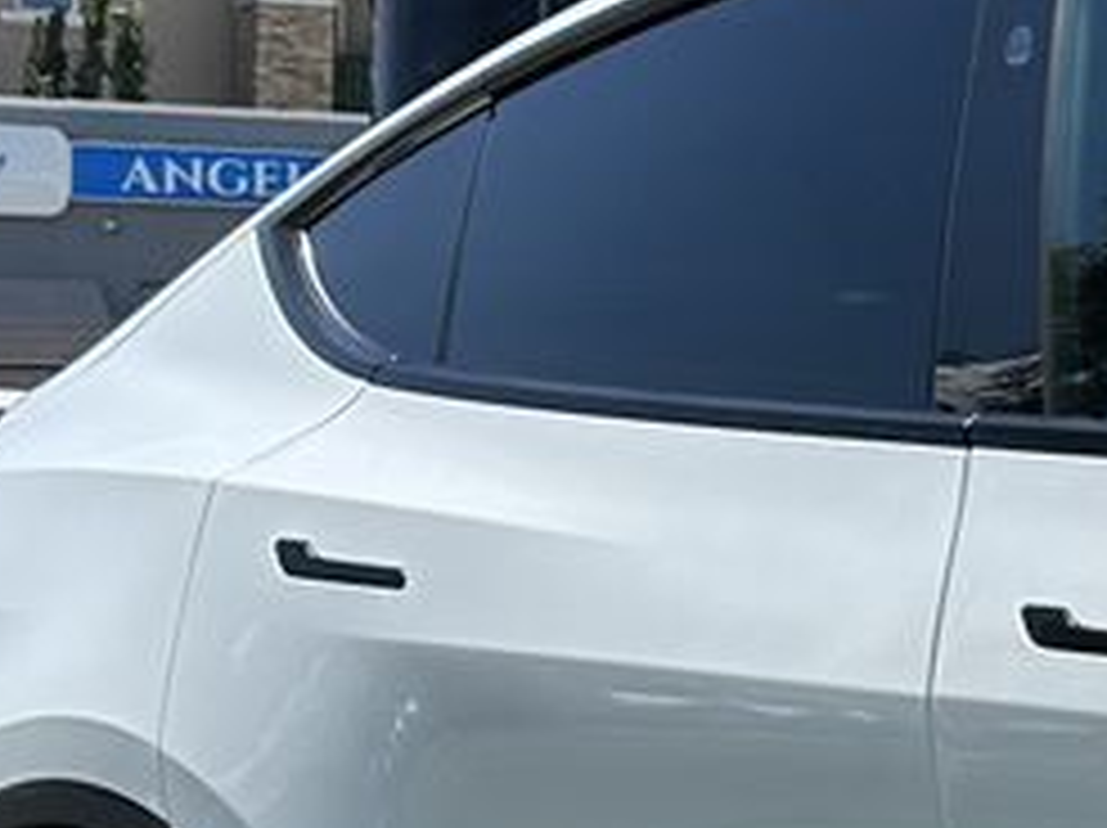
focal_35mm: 125
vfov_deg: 11.8
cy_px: 459
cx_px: 2520
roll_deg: +0.5
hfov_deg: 12.8
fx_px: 3994
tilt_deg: +0.9
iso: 80
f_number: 1.78
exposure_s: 1/7042
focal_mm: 6.86
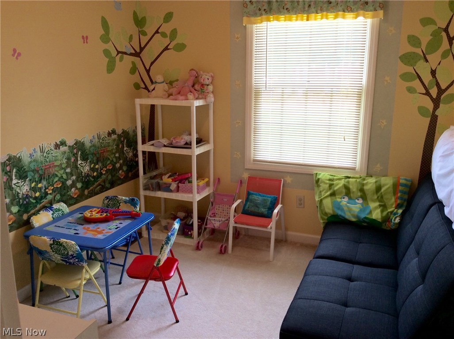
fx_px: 419
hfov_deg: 56.9
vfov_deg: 44.0
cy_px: 170
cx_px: 227
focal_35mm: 32
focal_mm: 3.3
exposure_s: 1/24
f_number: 2.4
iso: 32
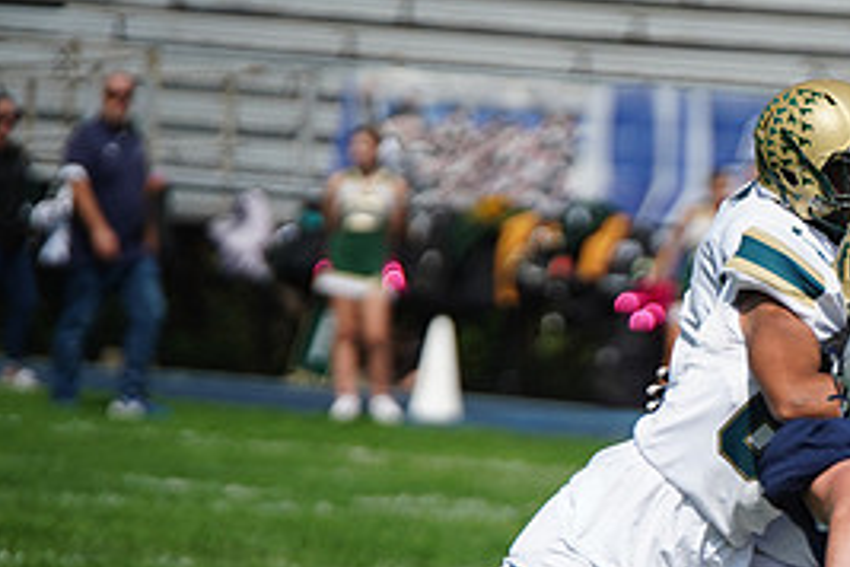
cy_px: 476
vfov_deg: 2.4
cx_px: 920
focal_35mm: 567
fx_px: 13386
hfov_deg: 3.6
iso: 400
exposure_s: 1/8000
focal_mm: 261
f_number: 2.8
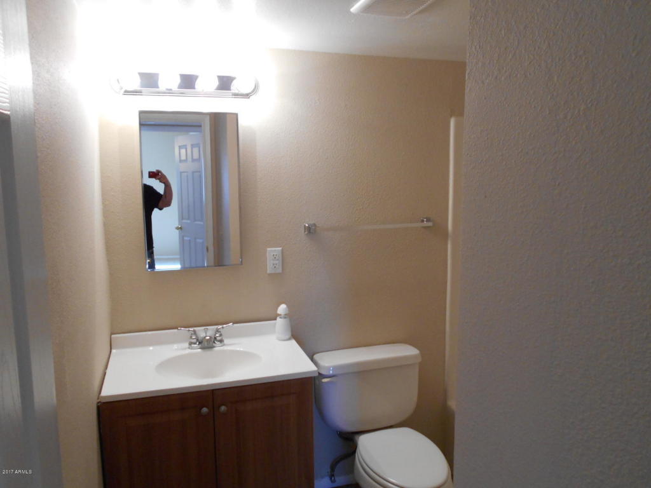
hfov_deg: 67.3
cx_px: 326
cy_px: 244
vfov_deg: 53.1
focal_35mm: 26
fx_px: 489
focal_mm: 4.6
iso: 220
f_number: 3.2
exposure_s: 1/30
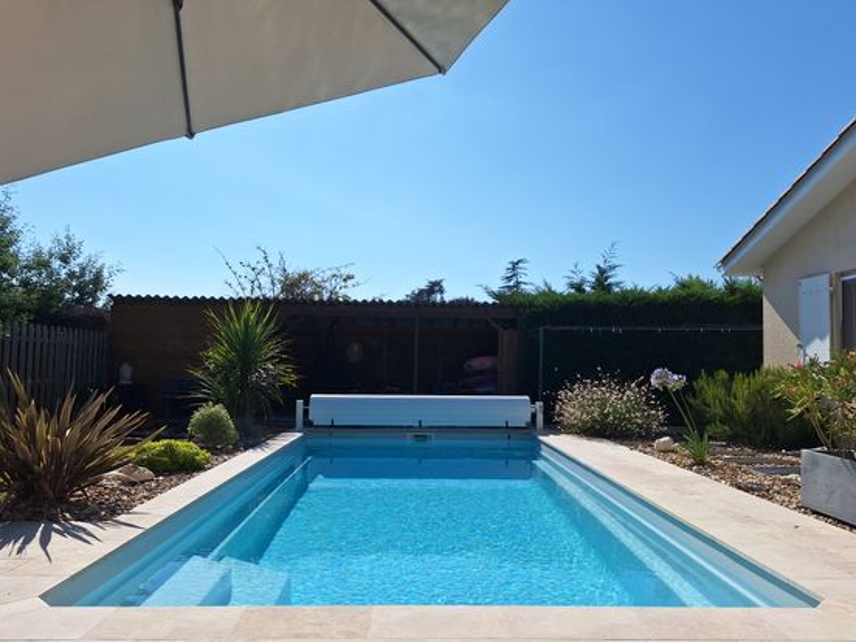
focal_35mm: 25
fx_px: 618
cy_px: 346
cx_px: 417
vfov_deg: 54.8
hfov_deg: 69.4
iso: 25
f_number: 1.8
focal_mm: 5.54
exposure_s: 1/5263
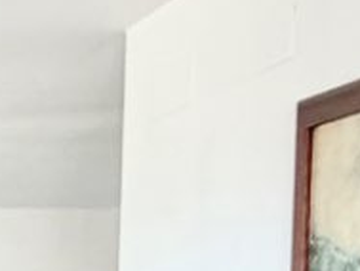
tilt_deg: -4.0
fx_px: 1155
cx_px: -444
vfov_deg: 12.3
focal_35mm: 111
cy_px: 484
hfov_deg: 13.8
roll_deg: +0.1
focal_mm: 2.22
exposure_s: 1/60
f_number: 2.2
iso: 400
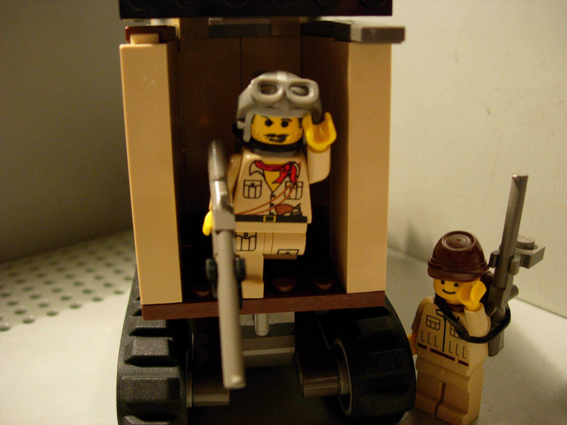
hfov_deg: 49.0
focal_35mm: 38
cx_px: 284
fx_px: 622
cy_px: 212
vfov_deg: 37.7
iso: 200
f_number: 2.8
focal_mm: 7.8
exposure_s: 1/14.6
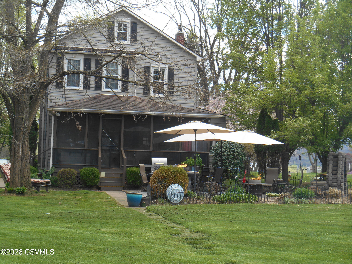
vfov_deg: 21.0
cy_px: 132
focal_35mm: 70
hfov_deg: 27.8
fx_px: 712
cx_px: 176
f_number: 4.5
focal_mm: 12.5
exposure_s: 1/160
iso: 80
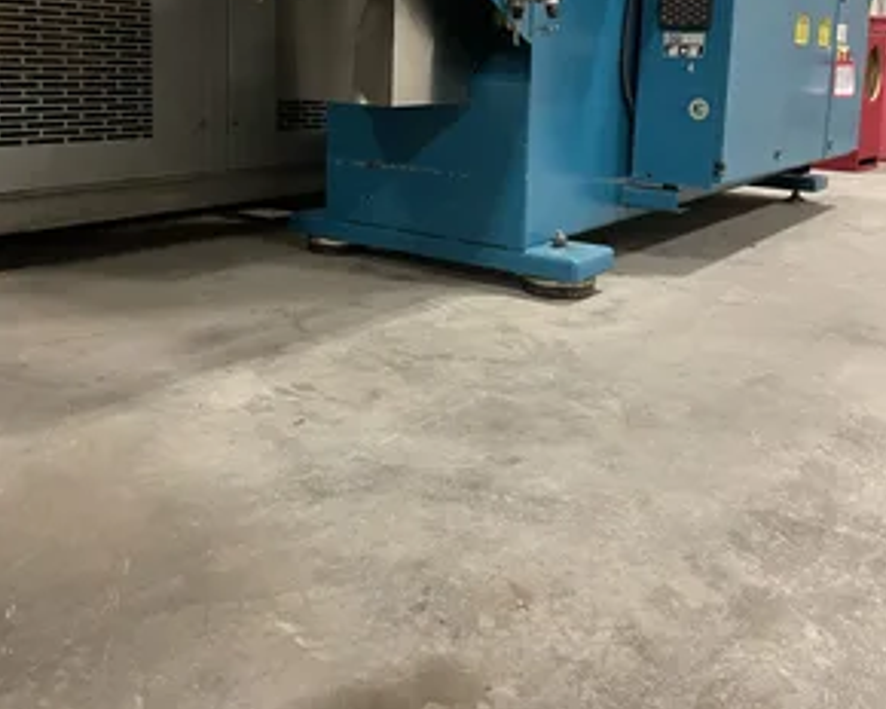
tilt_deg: -3.4
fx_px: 918
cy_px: 171
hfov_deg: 51.5
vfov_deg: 40.9
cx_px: 452
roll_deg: -0.7
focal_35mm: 35
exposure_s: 1/40
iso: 500
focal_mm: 4.2
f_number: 1.6
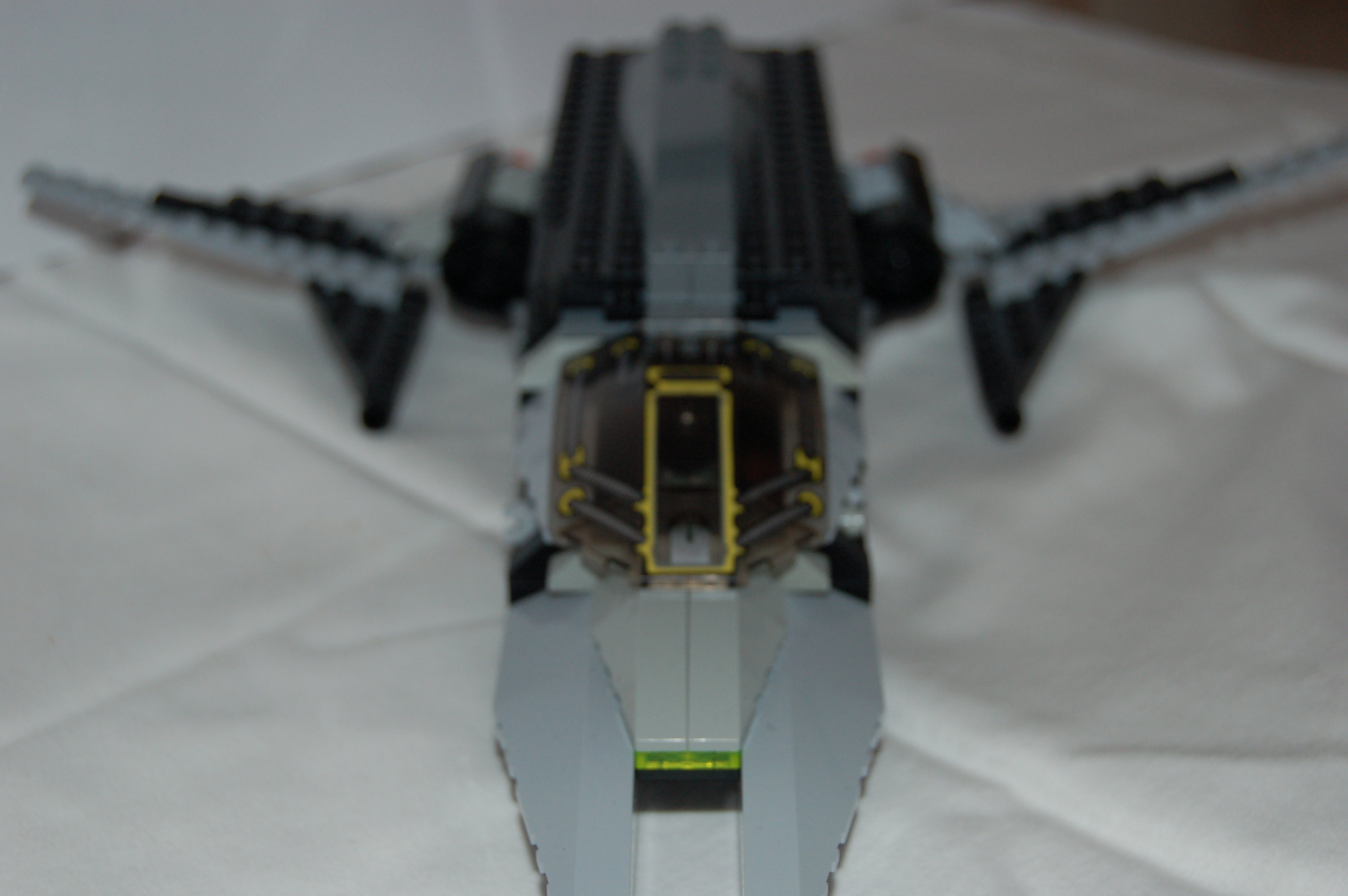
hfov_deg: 33.4
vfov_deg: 22.6
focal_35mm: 60
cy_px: 448
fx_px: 2245
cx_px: 674
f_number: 5
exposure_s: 1/60
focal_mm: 40
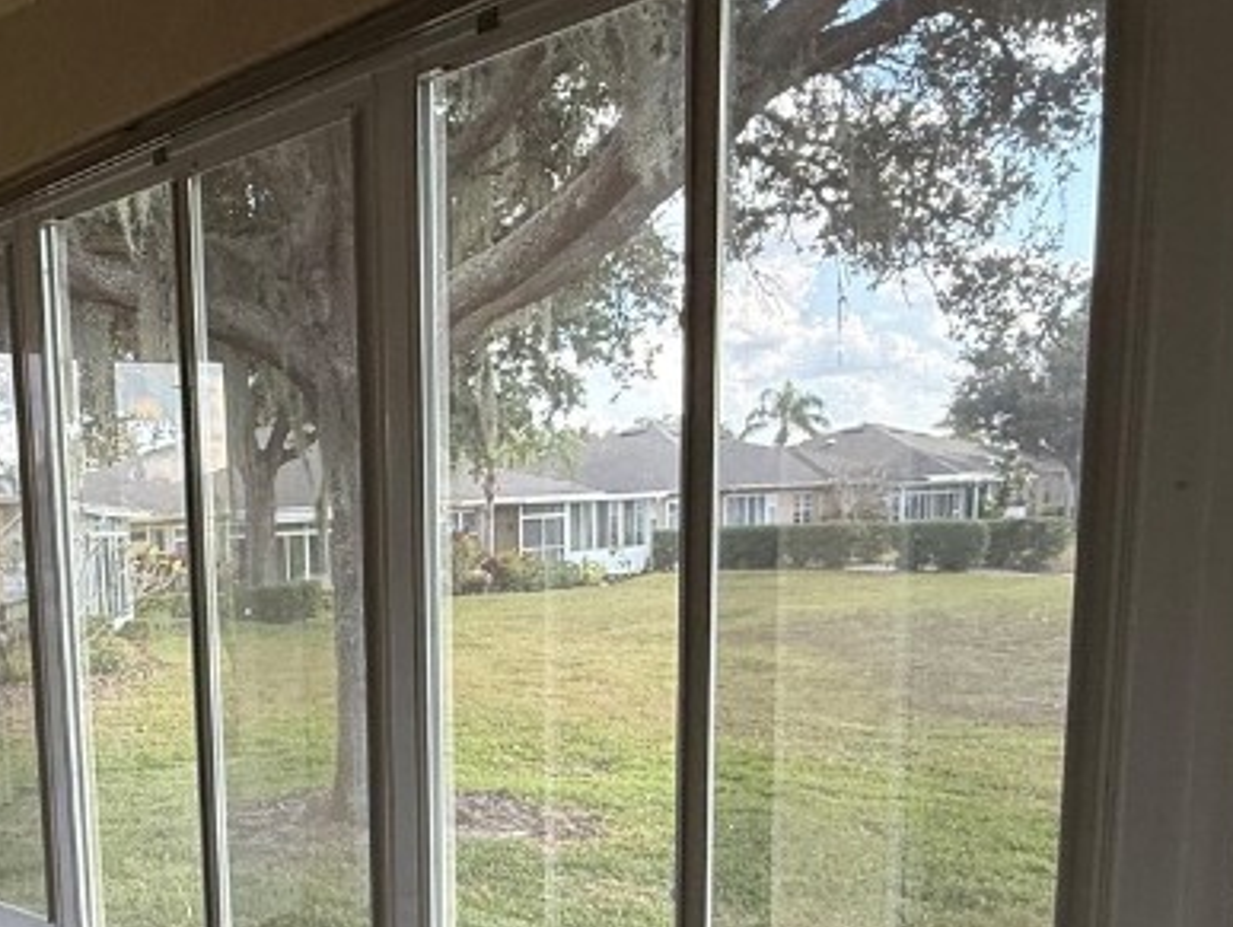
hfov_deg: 45.9
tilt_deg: -8.7
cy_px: 736
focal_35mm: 37
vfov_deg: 37.4
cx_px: 150
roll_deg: +3.5
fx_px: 1319
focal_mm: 2.22
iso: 125
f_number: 2.2
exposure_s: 1/99
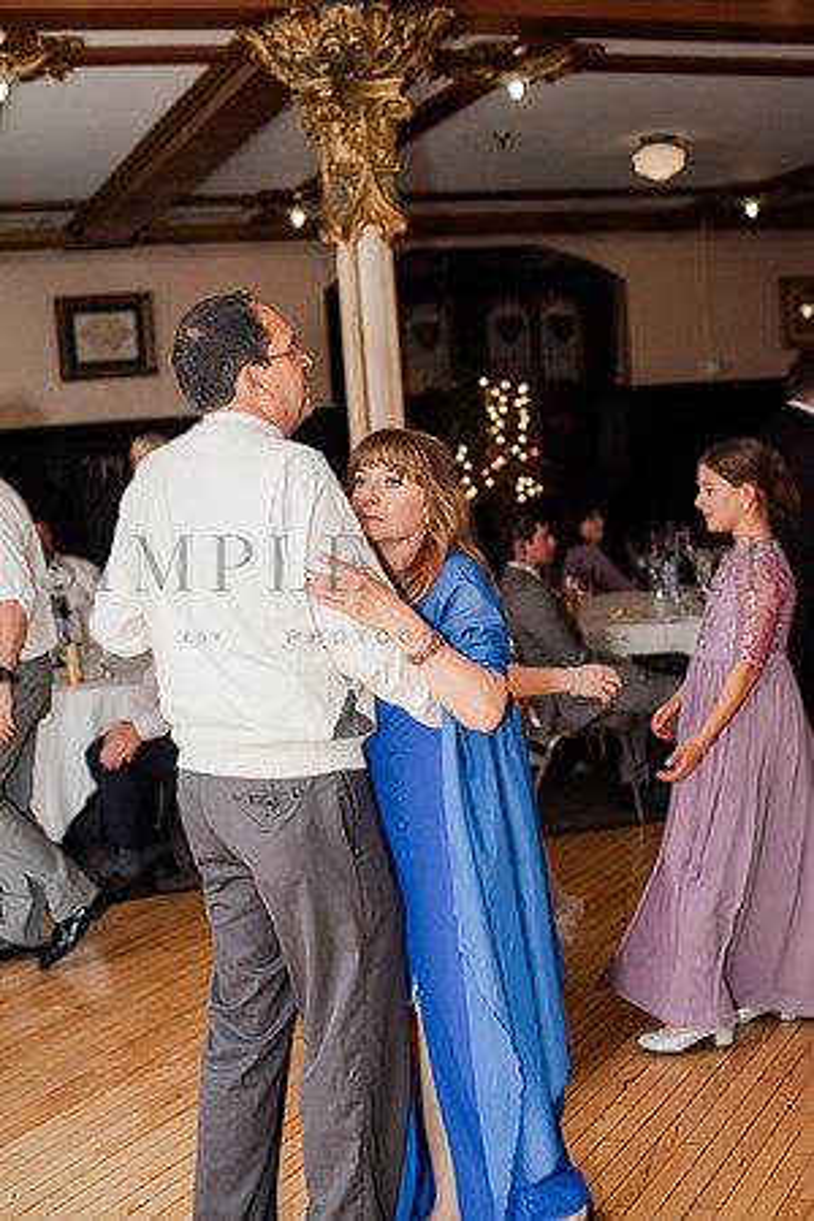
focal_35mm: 50
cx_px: 407
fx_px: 1696
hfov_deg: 27.0
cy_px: 610
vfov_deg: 39.6
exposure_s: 1/160
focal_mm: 50
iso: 400
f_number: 3.2
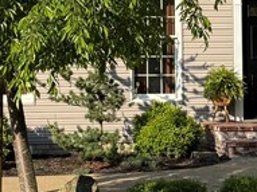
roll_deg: +1.0
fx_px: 957
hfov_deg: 15.2
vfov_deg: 11.4
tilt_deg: +2.5
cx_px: 74
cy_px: -4
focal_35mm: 129
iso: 80
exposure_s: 1/3279
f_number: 1.78
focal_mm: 6.76
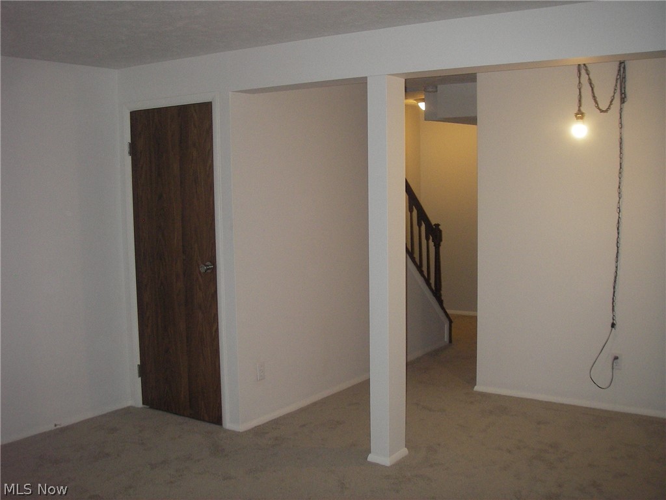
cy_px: 250
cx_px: 333
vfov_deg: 37.7
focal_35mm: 38
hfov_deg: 49.0
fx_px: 731
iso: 125
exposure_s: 1/30
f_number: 3.3
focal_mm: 6.3
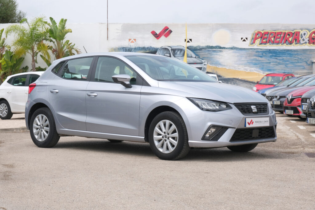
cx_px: 158
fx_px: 569
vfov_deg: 20.9
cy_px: 105
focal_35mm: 65
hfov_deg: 31.0
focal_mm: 43.2
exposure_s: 1/200
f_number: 9
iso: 160
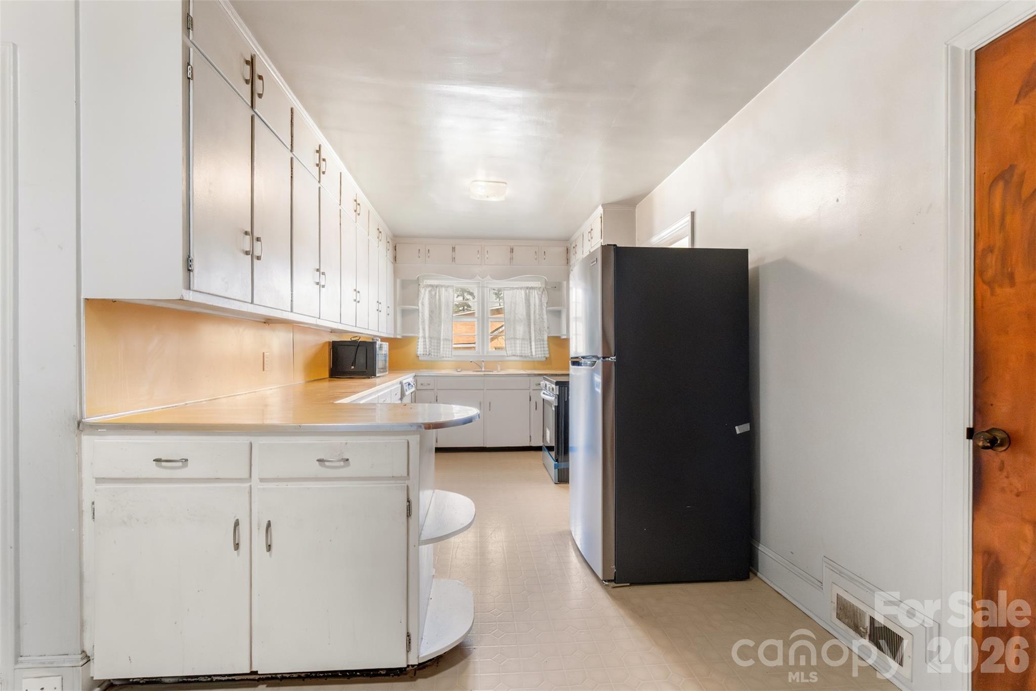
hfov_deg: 100.4
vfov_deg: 77.3
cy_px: 346
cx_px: 518
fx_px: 432
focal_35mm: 15
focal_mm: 10
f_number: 7.1
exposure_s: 1/30
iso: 2000
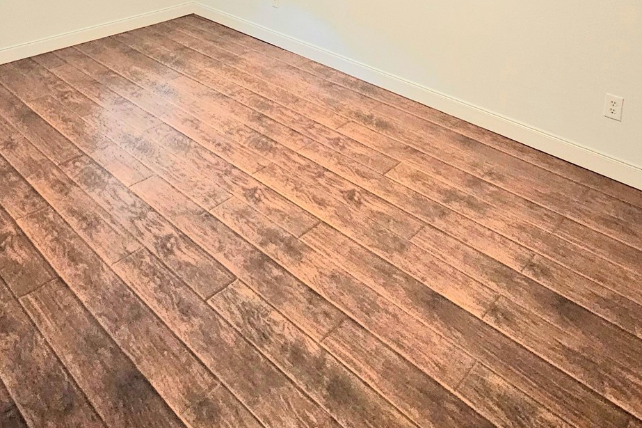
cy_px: -98
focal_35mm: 30
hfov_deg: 61.5
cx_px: 261
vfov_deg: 34.1
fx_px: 535
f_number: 2.2
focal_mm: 2.2
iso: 400
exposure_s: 1/30
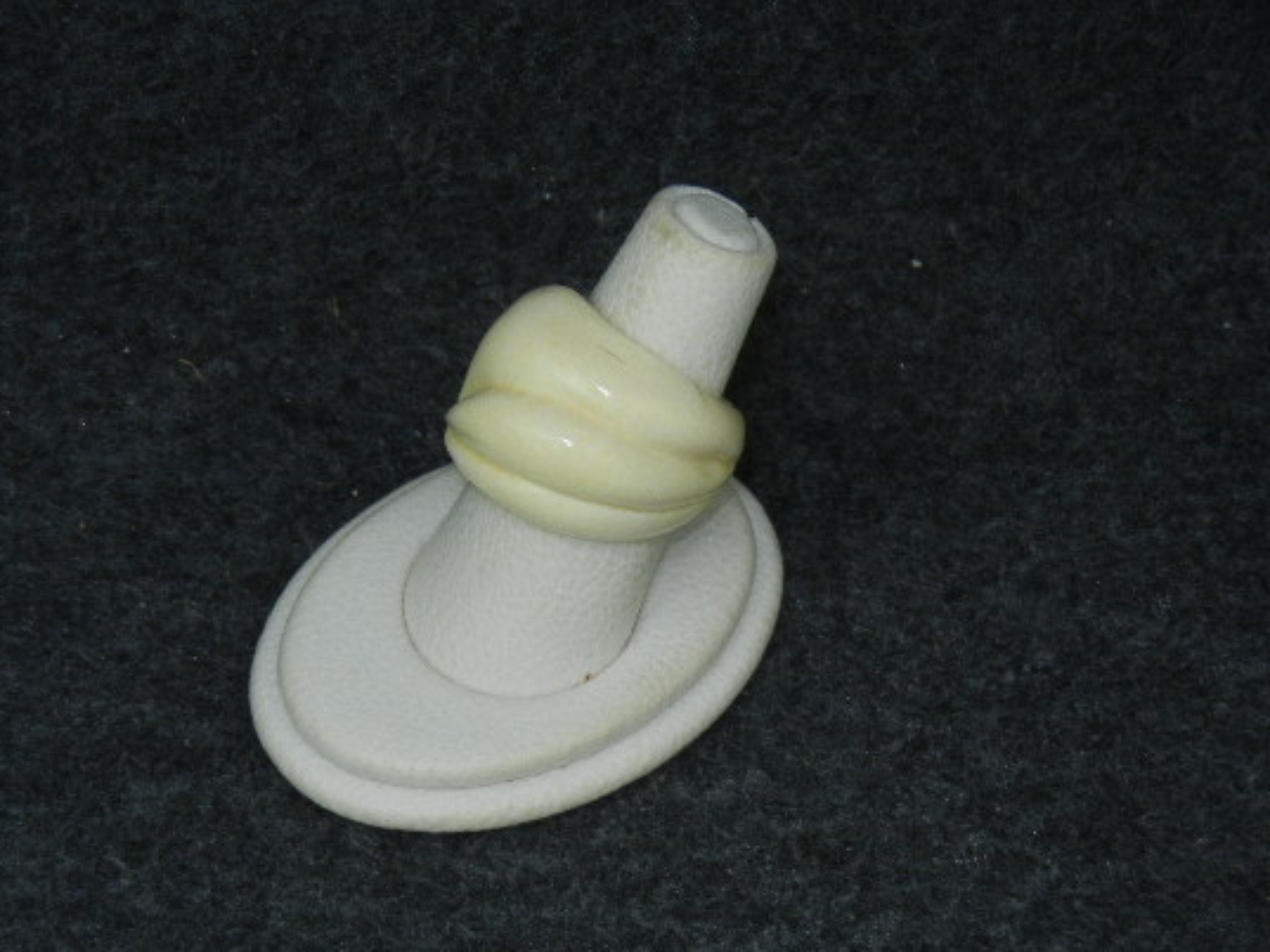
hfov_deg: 18.5
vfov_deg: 14.0
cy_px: 524
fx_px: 3890
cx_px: 589
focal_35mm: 106
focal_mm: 16
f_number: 4.4
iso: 335
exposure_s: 1/30
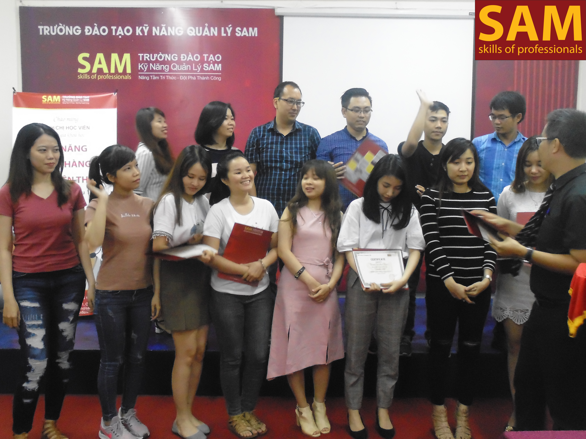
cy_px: 220
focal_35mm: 34
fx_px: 576
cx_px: 293
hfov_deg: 54.0
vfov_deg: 41.8
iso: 800
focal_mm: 6.1
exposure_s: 1/20
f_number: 4
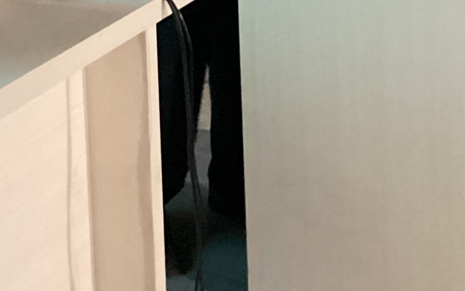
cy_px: -259
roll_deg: +1.0
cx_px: 38
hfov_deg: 18.9
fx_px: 1369
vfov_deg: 11.2
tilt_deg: -5.9
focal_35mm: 108
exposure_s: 1/17
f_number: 2.4
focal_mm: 3.3
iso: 800
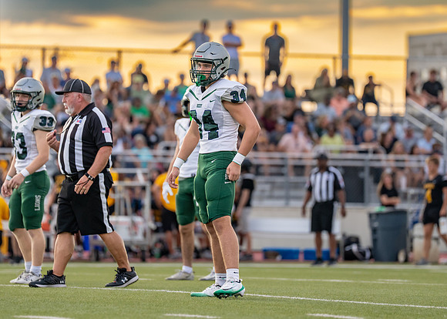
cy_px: 128
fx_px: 3830
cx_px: 213
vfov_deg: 4.8
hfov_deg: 6.7
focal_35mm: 302
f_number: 2.8
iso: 800
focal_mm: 200
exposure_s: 1/2000
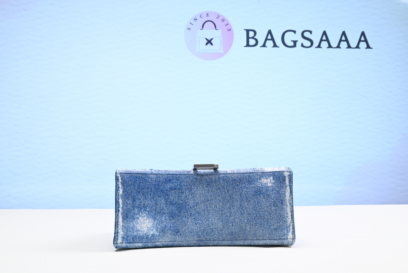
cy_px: 136
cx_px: 204
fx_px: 453
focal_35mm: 40
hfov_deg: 48.4
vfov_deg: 33.4
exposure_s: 1/2
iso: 100
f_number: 16
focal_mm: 40
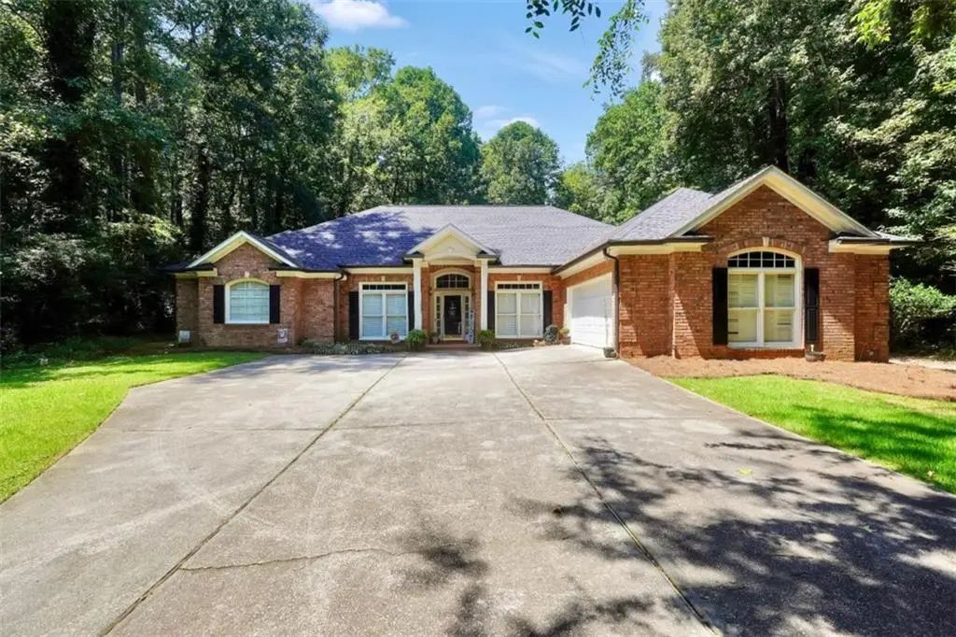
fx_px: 398
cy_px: 318
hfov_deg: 100.4
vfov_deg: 77.3
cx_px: 478
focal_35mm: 15
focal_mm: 10
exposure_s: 1/125
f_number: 9
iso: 100
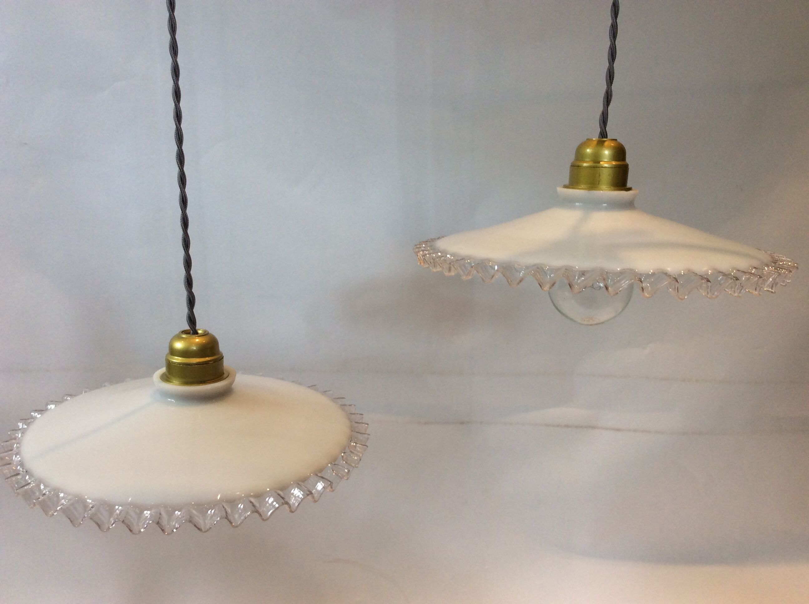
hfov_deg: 56.9
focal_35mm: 32
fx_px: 747
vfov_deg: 44.1
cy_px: 302
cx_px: 404
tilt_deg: -15.7
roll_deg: +1.1
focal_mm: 3.3
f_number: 2.4
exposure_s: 1/25
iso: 50
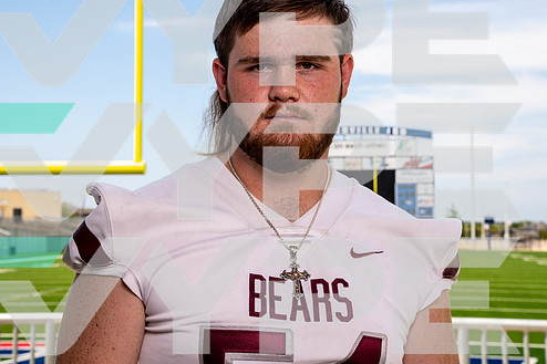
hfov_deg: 30.1
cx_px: 241
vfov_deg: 20.3
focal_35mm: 67
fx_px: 1018
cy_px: 162
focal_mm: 57
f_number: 10
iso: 100
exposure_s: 1/125
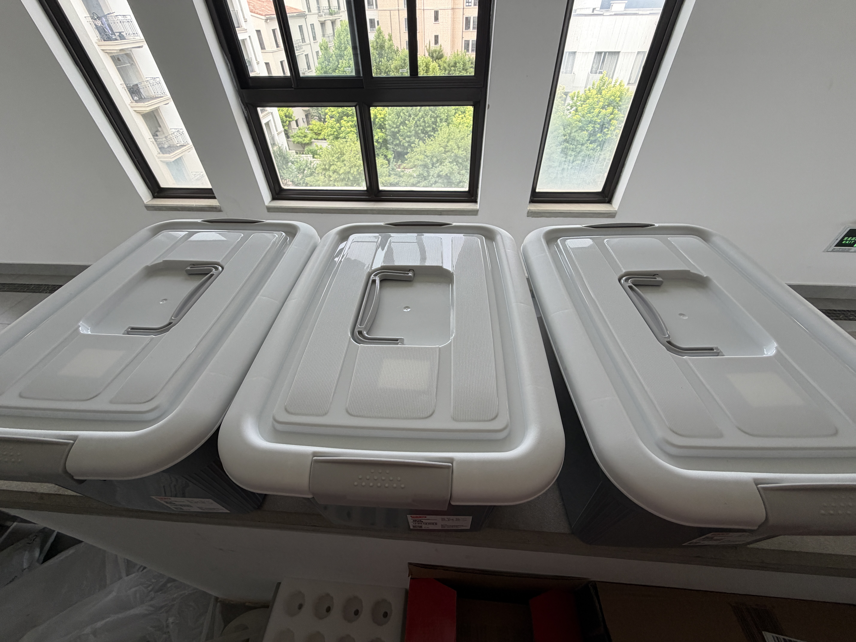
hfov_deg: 102.1
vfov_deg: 85.7
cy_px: 321
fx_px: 346
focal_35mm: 14
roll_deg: +2.0
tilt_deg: -43.5
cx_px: 428
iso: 80
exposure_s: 1/121
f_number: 2.2
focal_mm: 2.22
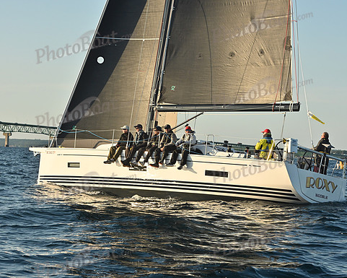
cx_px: 175
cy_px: 139
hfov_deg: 17.3
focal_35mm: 111
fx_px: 1140
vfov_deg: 13.9
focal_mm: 98
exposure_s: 1/1000
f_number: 13
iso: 800
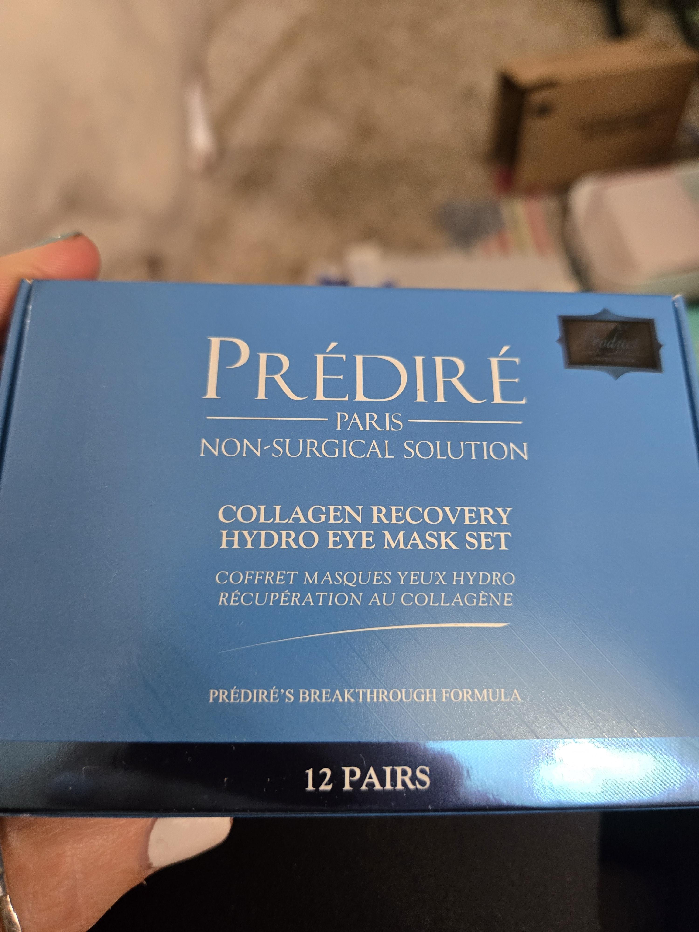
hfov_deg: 58.9
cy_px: 466
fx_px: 619
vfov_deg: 73.9
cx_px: 350
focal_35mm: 23
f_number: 1.8
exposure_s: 1/60
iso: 640
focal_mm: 5.4
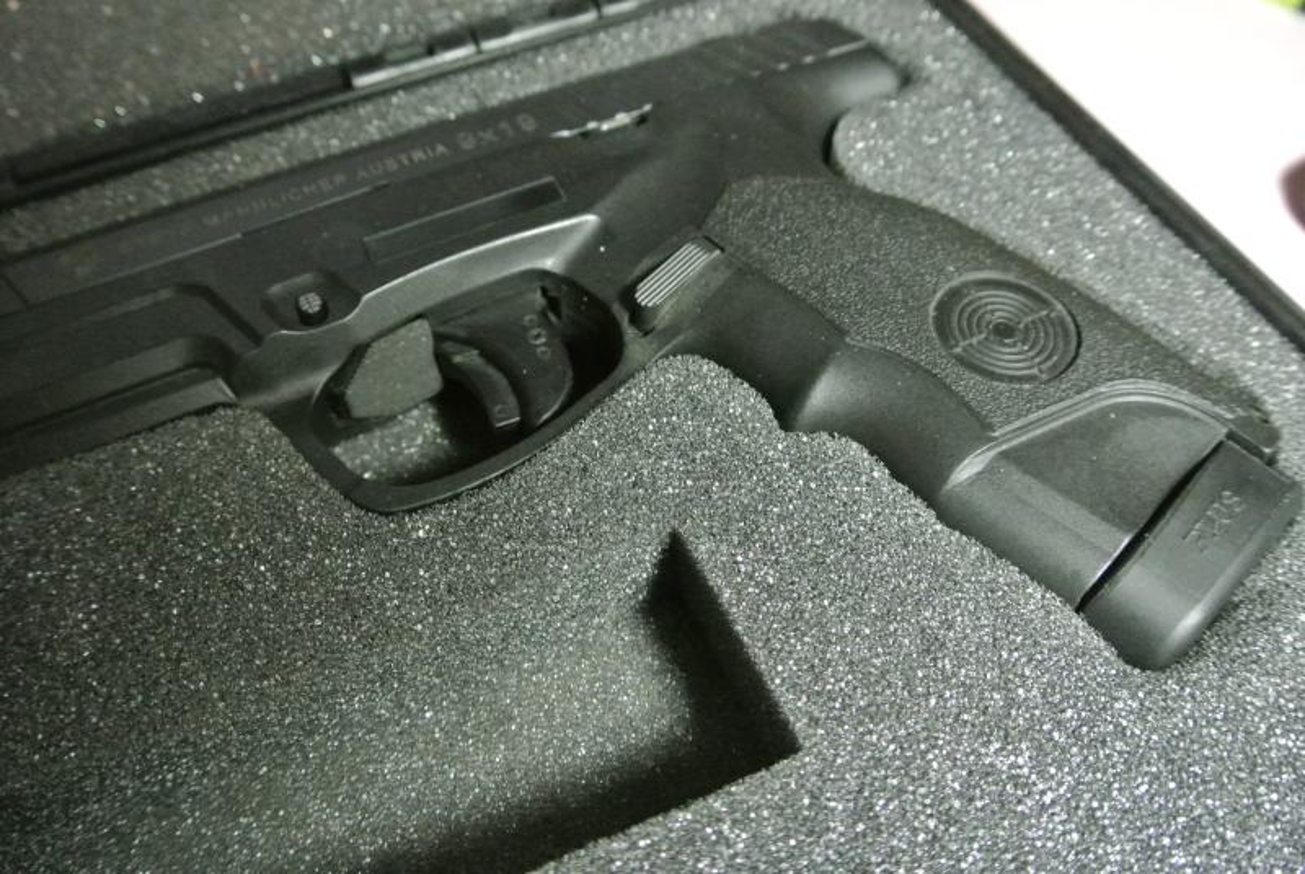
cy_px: 437
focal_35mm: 30
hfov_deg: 61.9
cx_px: 652
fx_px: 1089
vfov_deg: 43.7
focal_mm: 11.4
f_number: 3.5
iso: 3200
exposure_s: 1/80
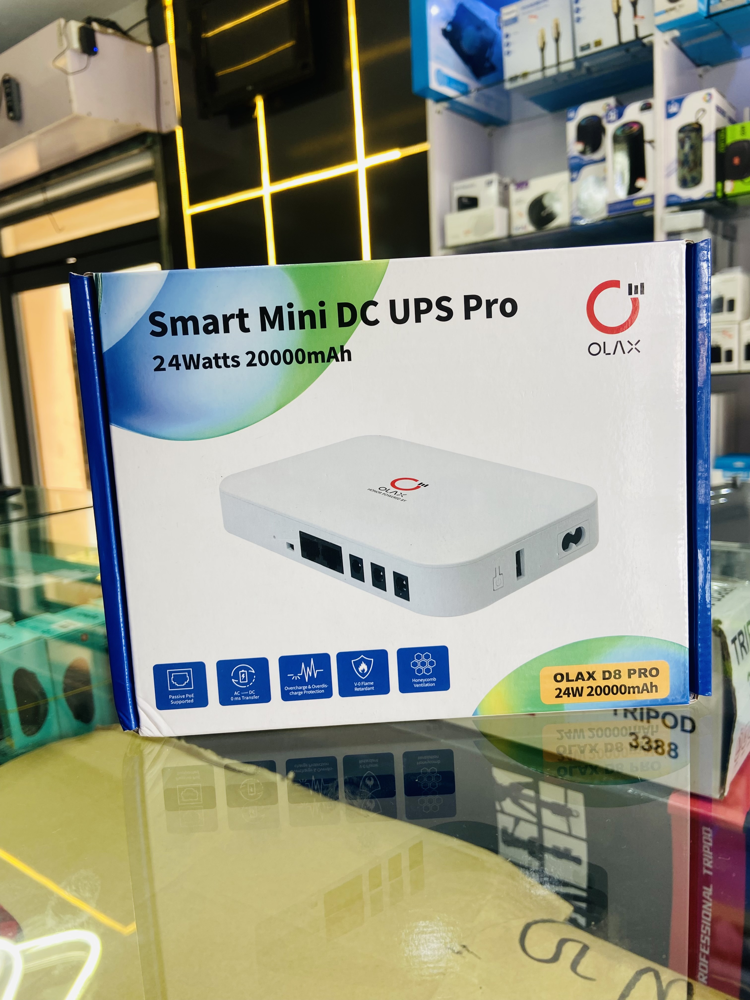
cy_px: 500
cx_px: 375
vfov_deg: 67.3
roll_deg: +2.9
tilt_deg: -8.1
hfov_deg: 53.1
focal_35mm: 26
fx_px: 751
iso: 50
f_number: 1.8
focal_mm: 4.25
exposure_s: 1/100
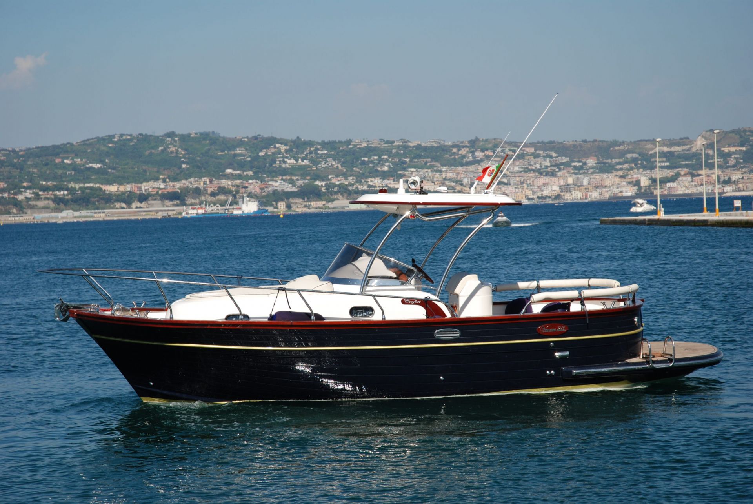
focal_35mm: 93
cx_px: 376
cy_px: 252
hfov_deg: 21.9
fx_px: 1947
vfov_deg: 14.7
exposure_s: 1/500
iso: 100
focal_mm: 62
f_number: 5.6
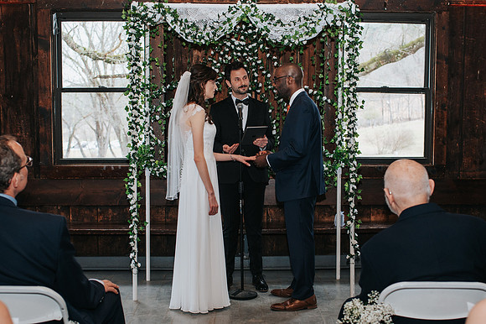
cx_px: 261
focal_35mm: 52
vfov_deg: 25.9
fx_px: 703
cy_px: 187
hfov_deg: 38.1
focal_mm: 35
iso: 1000
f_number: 2.8
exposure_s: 1/160
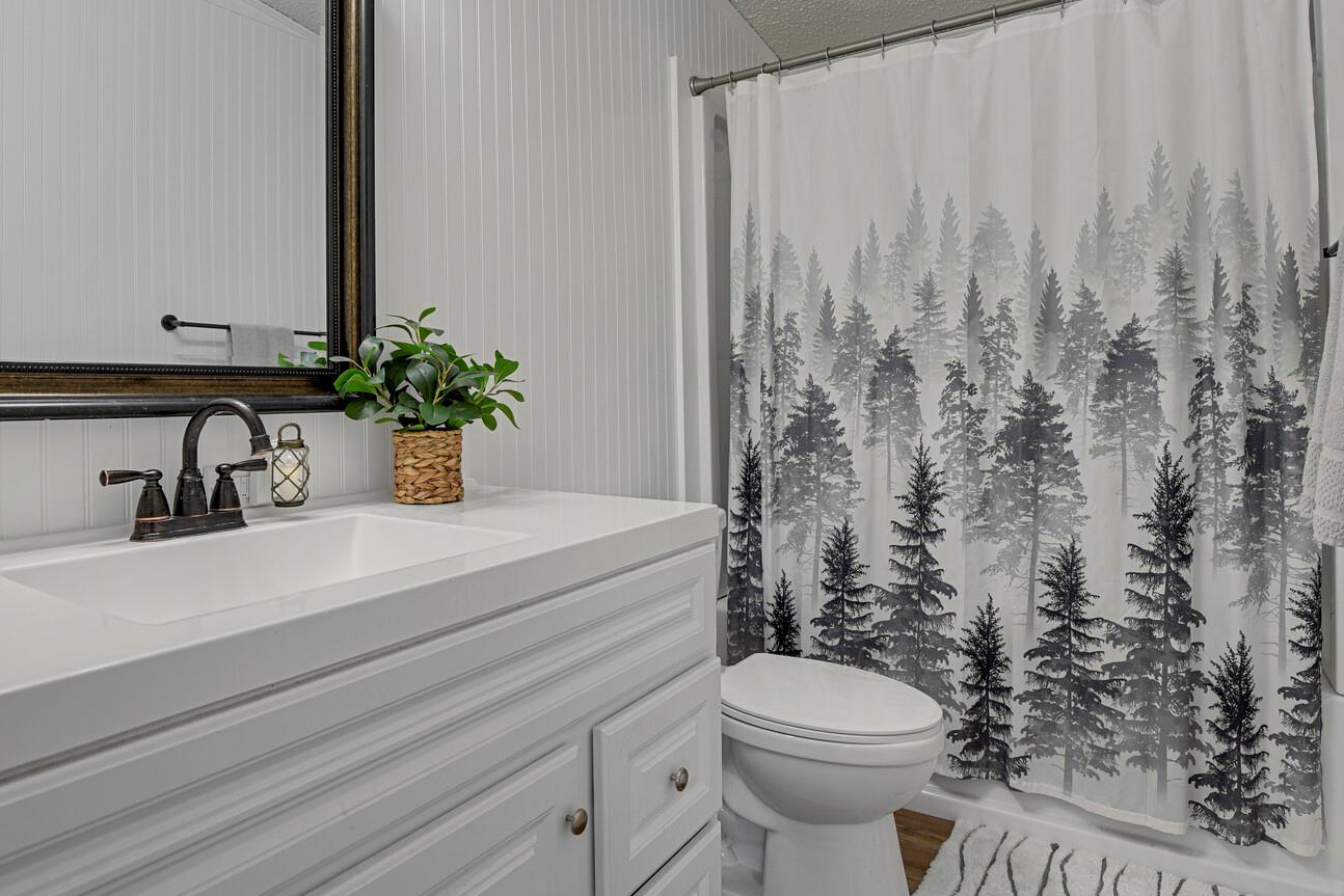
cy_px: 389
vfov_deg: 59.3
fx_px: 784
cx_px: 580
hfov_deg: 80.8
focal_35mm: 21
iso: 250
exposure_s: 1.3
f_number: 6.3
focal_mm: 17
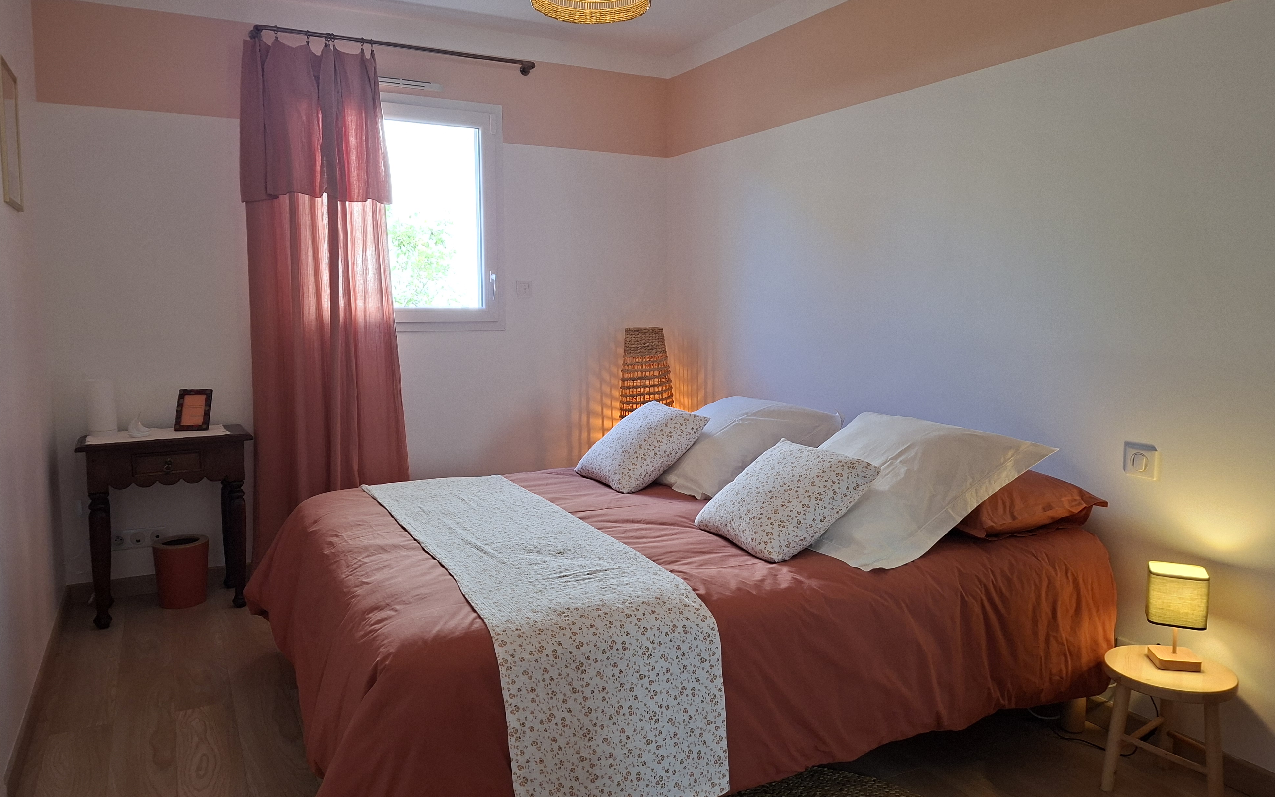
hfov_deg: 72.5
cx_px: 645
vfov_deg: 49.3
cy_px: 395
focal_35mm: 25
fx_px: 869
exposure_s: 1/120
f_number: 1.8
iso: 160
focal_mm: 5.54
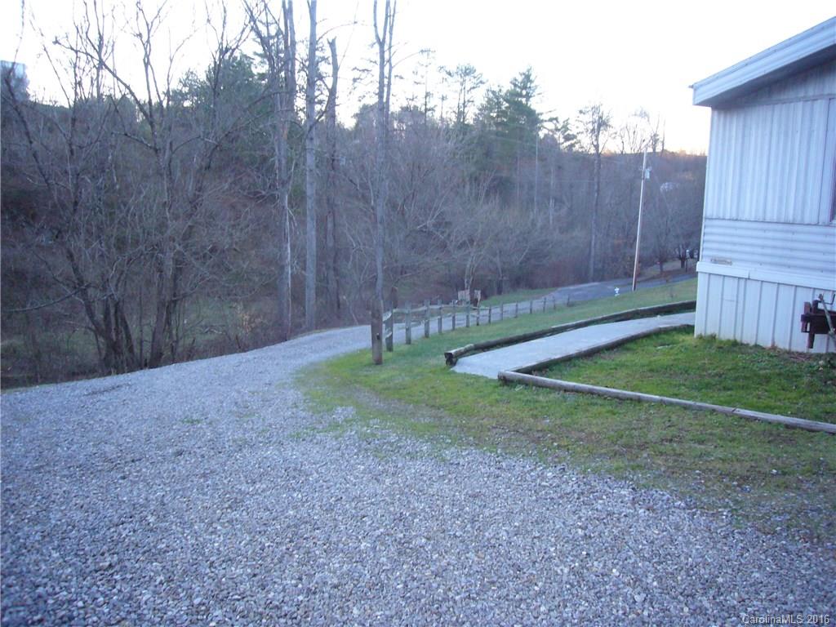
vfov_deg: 49.7
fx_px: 676
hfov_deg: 63.4
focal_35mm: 28
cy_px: 314
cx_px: 418
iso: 200
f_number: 2.8
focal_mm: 4.6
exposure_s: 1/50
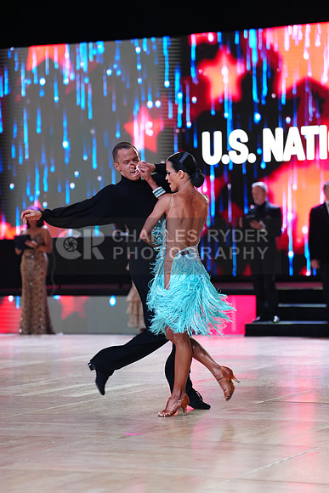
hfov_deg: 12.2
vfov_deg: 18.3
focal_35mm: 112
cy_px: 246
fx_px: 1534
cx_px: 164
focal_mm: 112
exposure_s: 1/500
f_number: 2.8
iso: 800
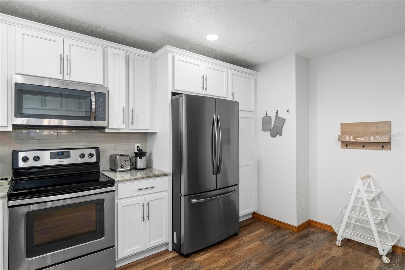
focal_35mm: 18
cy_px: 135
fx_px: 202
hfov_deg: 90.0
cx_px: 202
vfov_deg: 67.4
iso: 320
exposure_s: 1/1.25
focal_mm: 12
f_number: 8
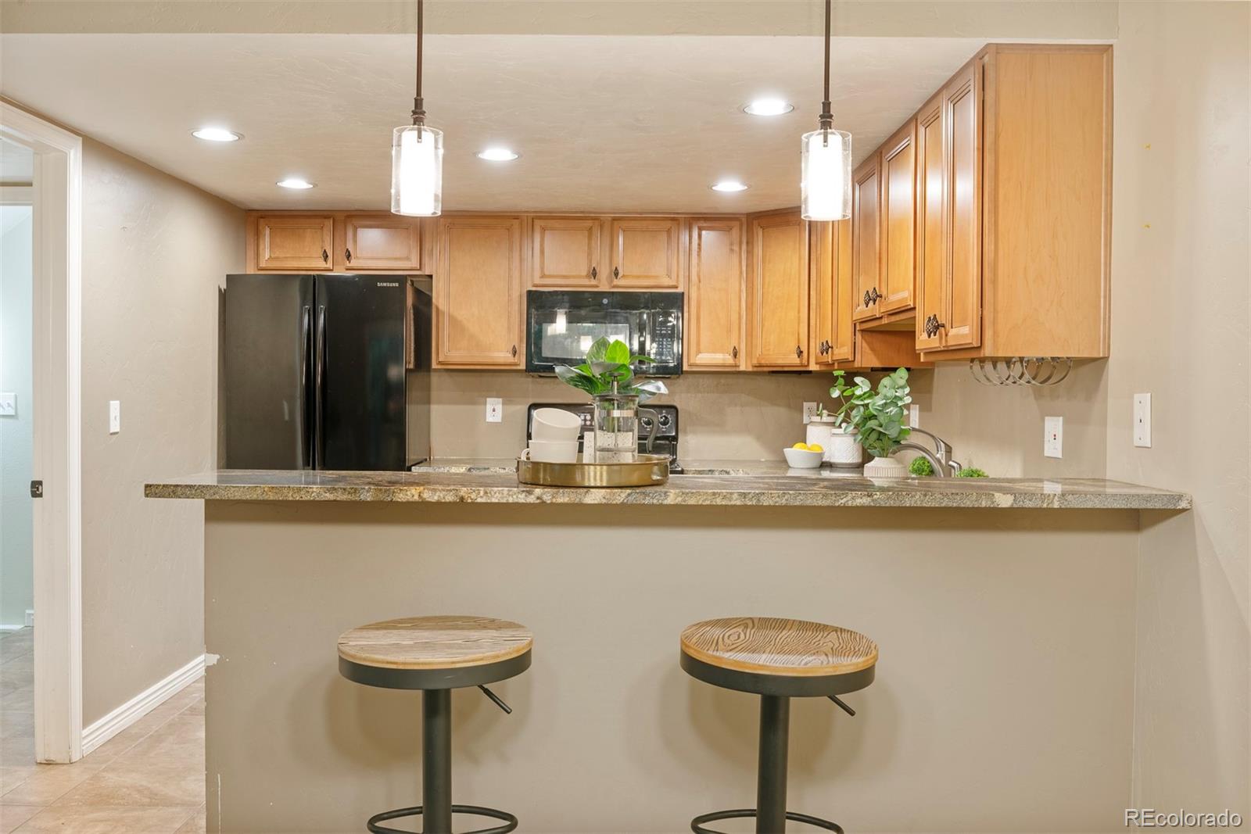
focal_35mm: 30
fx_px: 1043
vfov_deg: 43.6
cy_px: 417
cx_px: 626
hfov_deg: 61.9
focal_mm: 30
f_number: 9
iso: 200
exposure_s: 1/1.67
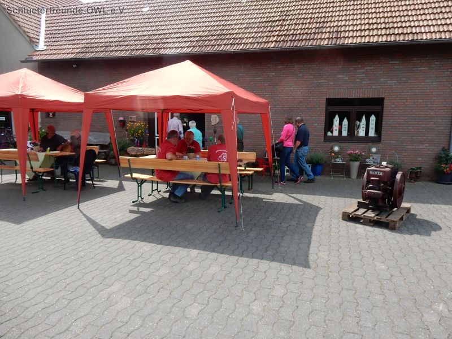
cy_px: 170
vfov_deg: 54.9
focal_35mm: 25
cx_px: 226
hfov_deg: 69.4
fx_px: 326
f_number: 3.7
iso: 125
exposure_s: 1/640
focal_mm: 4.5
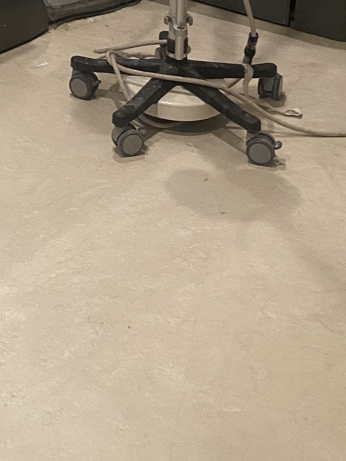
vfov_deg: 22.8
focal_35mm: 75
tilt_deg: -11.2
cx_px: -26
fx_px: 1000
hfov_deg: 18.9
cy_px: -157
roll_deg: +0.6
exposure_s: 1/60
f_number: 1.8
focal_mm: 4.25
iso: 400
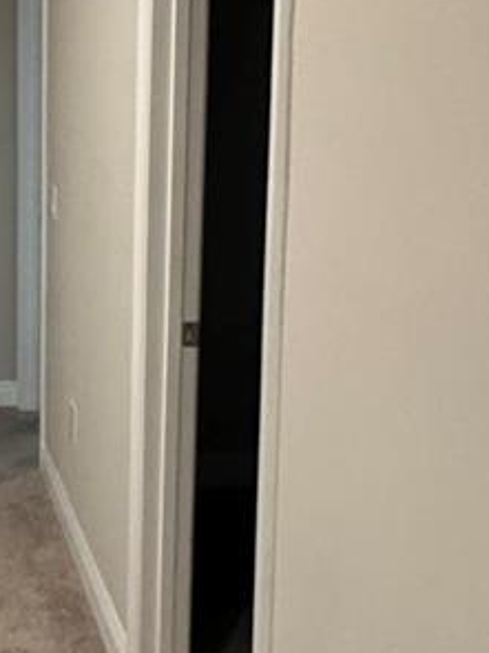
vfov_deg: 33.7
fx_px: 1074
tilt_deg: -5.8
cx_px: -146
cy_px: 272
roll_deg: +1.0
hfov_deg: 22.8
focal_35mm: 57
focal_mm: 2.22
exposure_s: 1/60
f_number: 2.2
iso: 500
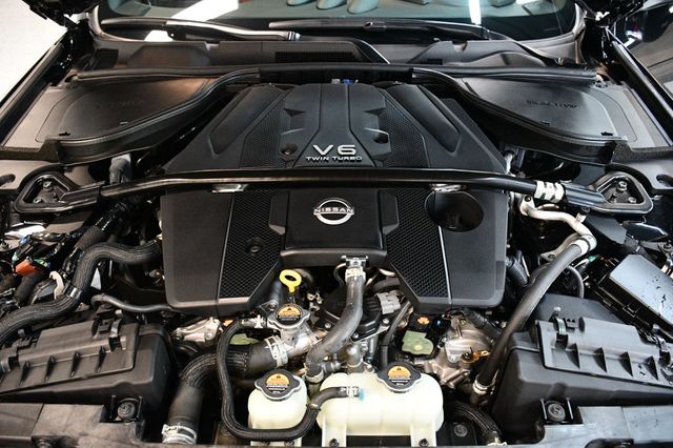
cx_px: 336
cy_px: 224
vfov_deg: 47.9
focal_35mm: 27
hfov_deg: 67.4
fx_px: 504
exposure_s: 1/60
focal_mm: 18
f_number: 3.5
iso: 4000
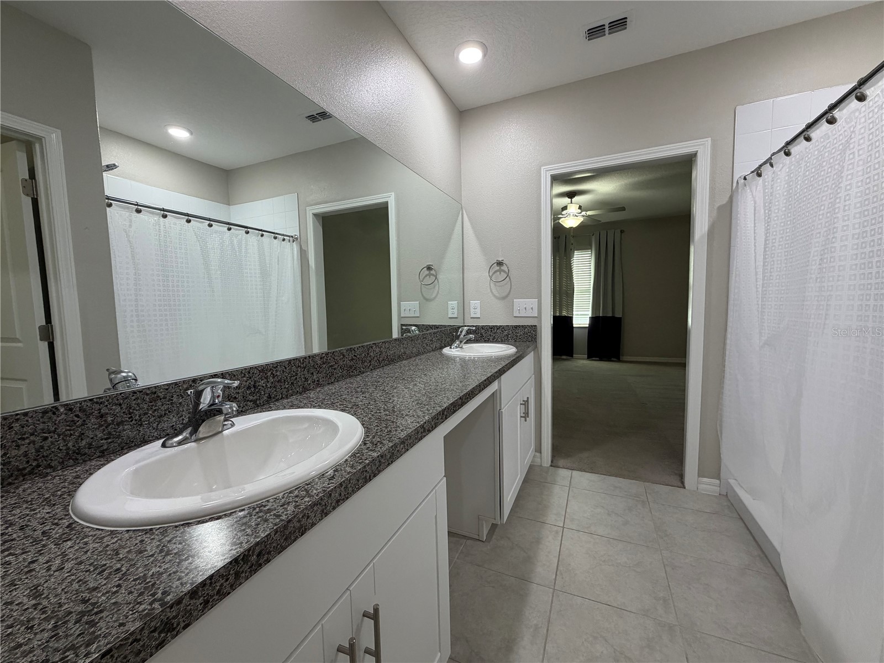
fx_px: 358
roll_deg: +2.1
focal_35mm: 14
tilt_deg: -4.9
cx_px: 442
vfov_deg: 85.7
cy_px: 332
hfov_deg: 102.1
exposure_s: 1/120
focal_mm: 2.22
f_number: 2.2
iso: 250
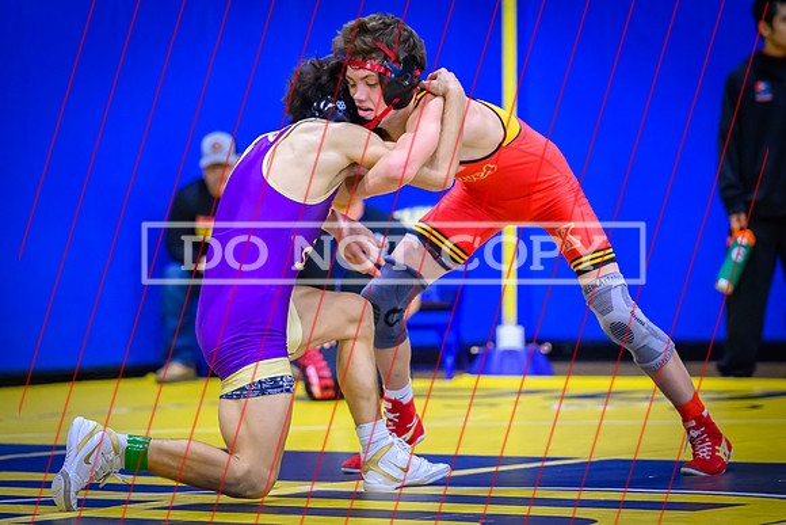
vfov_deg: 8.4
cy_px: 226
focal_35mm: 163
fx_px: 3564
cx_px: 384
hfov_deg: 12.6
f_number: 2.8
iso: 8000
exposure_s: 1/640
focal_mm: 120
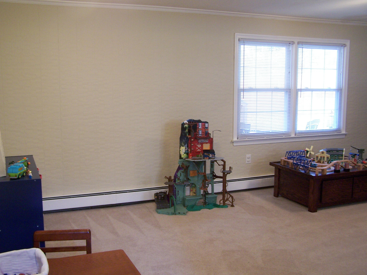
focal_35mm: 38
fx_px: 403
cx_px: 184
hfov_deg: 49.0
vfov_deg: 37.7
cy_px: 138
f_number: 2.8
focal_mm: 6.3
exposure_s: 1/8
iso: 140
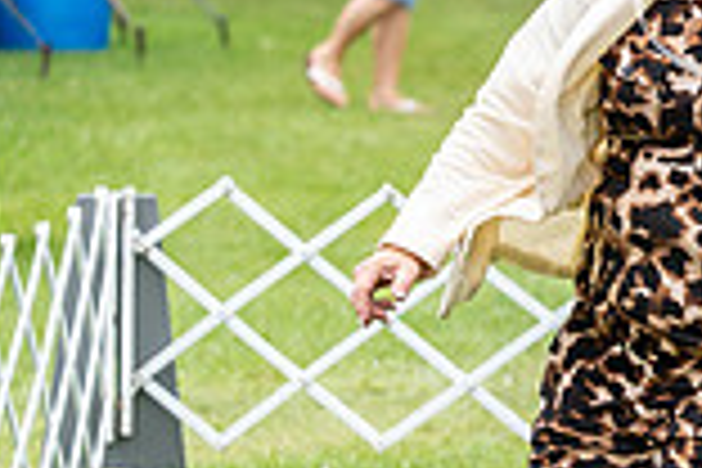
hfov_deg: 4.5
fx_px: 8872
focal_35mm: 455
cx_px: 1287
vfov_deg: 3.0
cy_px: 164
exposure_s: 1/1000
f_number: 4.5
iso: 400
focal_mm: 122
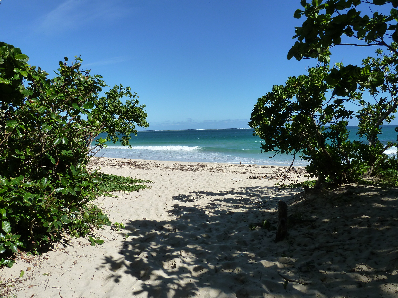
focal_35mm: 25
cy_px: 149
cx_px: 199
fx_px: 287
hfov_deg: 69.4
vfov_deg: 54.9
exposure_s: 1/500
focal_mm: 4.1
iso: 125
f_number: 5
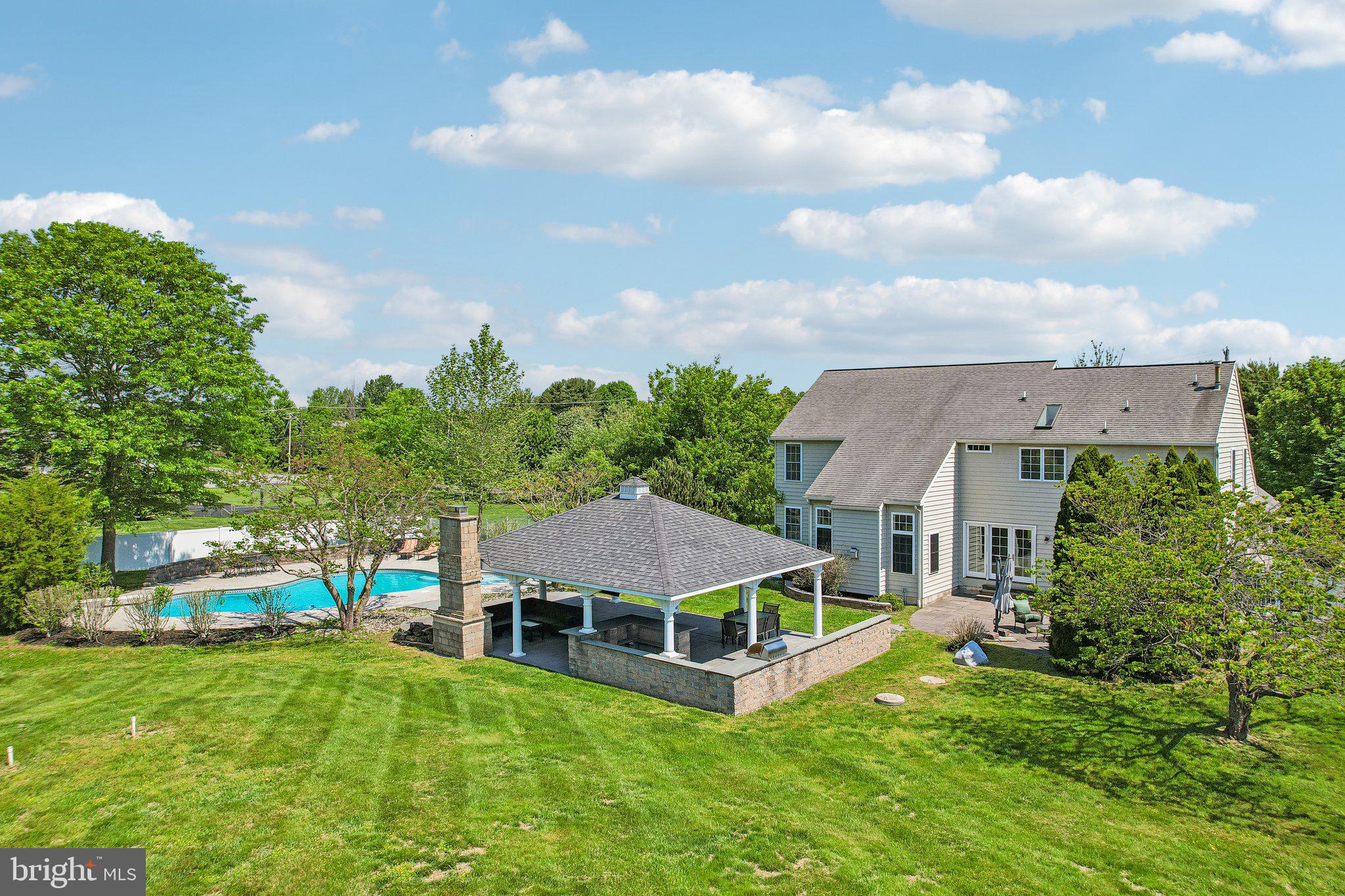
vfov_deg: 57.2
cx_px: 672
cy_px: 448
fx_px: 822
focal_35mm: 22
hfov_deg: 78.6
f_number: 2.8
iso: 100
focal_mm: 8.4
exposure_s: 1/3200
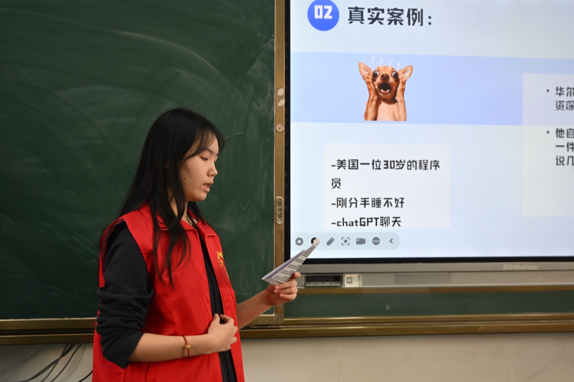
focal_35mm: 64
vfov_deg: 21.1
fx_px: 1028
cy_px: 191
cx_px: 287
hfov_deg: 31.2
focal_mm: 43
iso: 560
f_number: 6
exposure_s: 1/50
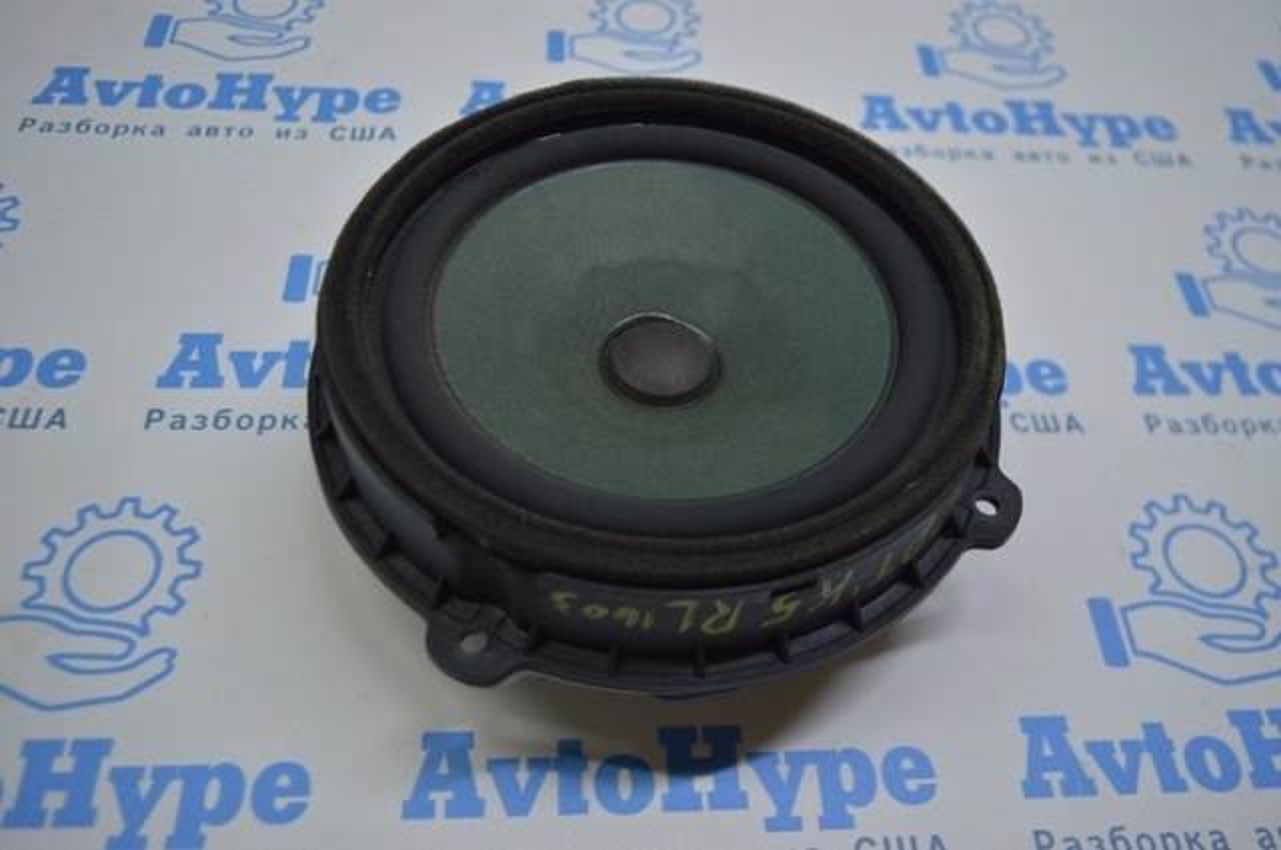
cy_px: 425
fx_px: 1119
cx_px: 640
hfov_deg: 59.6
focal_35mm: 32
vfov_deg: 41.6
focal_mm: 21
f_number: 3.8
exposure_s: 1/160
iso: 400
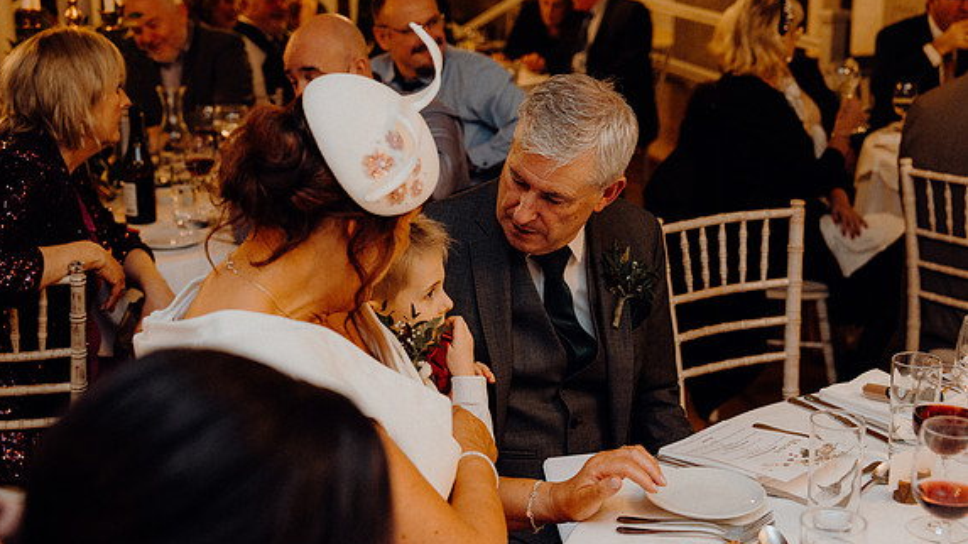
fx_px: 1334
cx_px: 480
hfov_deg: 39.9
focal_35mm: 52
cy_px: 254
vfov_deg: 23.0
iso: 2500
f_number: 3.5
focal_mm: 49
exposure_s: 1/160
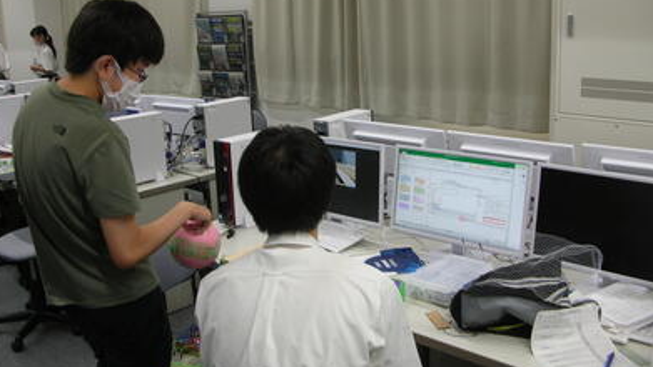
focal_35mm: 39
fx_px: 675
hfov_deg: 51.6
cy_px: 158
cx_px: 322
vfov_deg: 30.4
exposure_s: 1/19.1
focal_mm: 5.8
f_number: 2.8
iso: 50
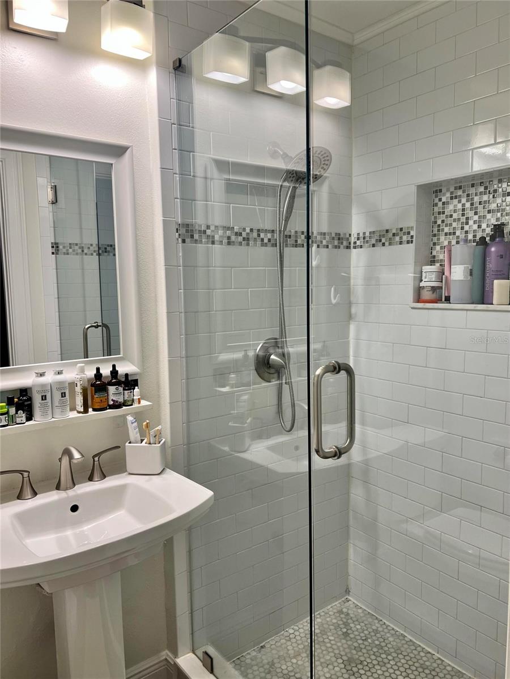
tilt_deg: -5.8
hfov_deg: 53.1
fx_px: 511
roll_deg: +1.1
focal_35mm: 26
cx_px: 255
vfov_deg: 67.3
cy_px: 340
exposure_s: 1/151
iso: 64
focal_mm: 5.7
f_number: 1.5
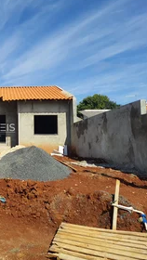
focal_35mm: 36
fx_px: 249
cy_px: 128
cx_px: -17
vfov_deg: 55.3
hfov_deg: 29.5
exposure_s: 1/1564
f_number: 1.8
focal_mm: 5.23
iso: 50
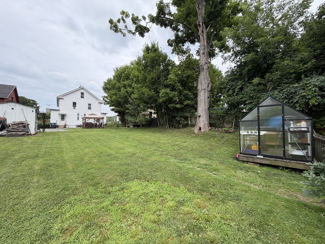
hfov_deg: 102.1
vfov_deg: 85.7
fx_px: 131
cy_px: 122
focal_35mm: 14
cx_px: 162
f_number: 2.2
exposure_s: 1/770
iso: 40
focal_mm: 2.22
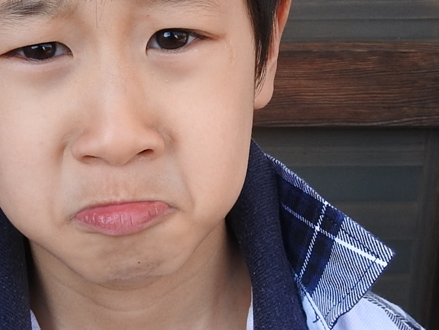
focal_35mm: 74
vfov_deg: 19.9
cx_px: 161
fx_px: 939
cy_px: 158
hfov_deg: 26.2
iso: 100
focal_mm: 4.3
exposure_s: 1/160
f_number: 3.3
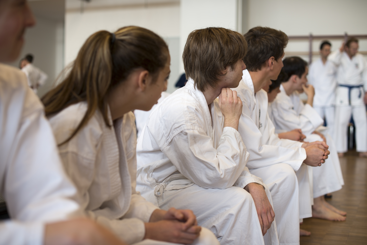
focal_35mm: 50
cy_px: 122
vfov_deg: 27.0
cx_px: 184
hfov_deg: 39.6
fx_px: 510
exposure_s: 1/160
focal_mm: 50
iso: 100
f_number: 2.8
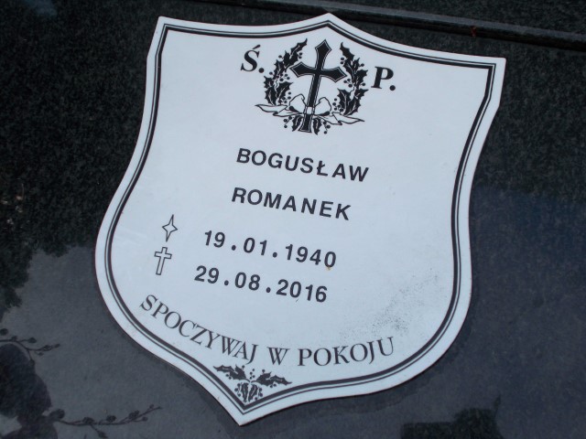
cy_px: 220
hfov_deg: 38.2
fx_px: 846
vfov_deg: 29.1
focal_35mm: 50
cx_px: 293
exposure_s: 1/125
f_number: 4.5
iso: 80
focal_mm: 9
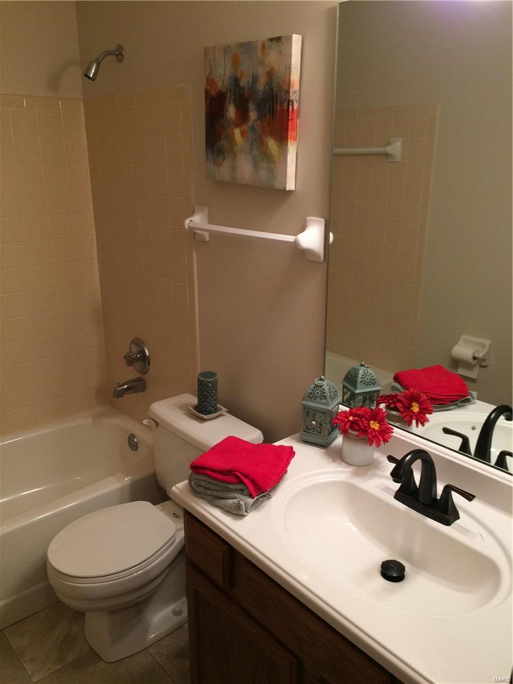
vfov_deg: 61.7
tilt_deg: -17.4
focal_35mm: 29
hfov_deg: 48.2
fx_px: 573
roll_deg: +0.9
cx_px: 256
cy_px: 342
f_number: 2.2
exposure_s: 1/30
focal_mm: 4.15
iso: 64
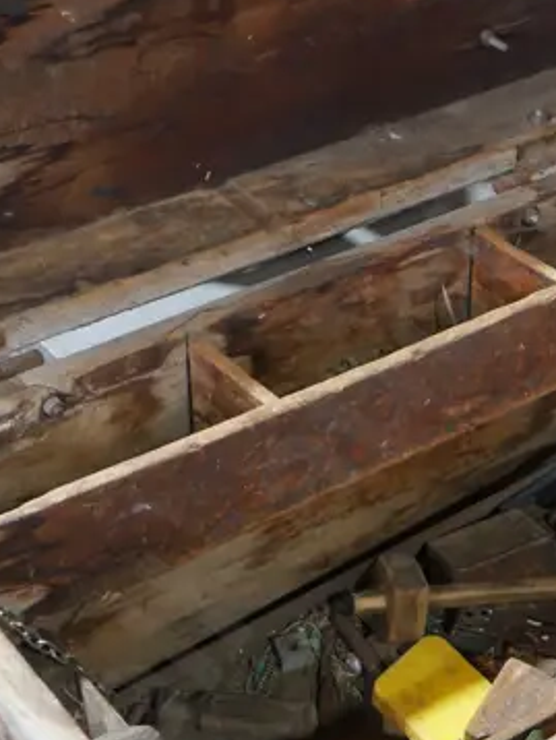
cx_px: 381
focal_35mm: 80
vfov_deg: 24.4
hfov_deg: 18.4
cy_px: 382
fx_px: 1711
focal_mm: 14
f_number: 3.5
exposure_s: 1/60
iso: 640
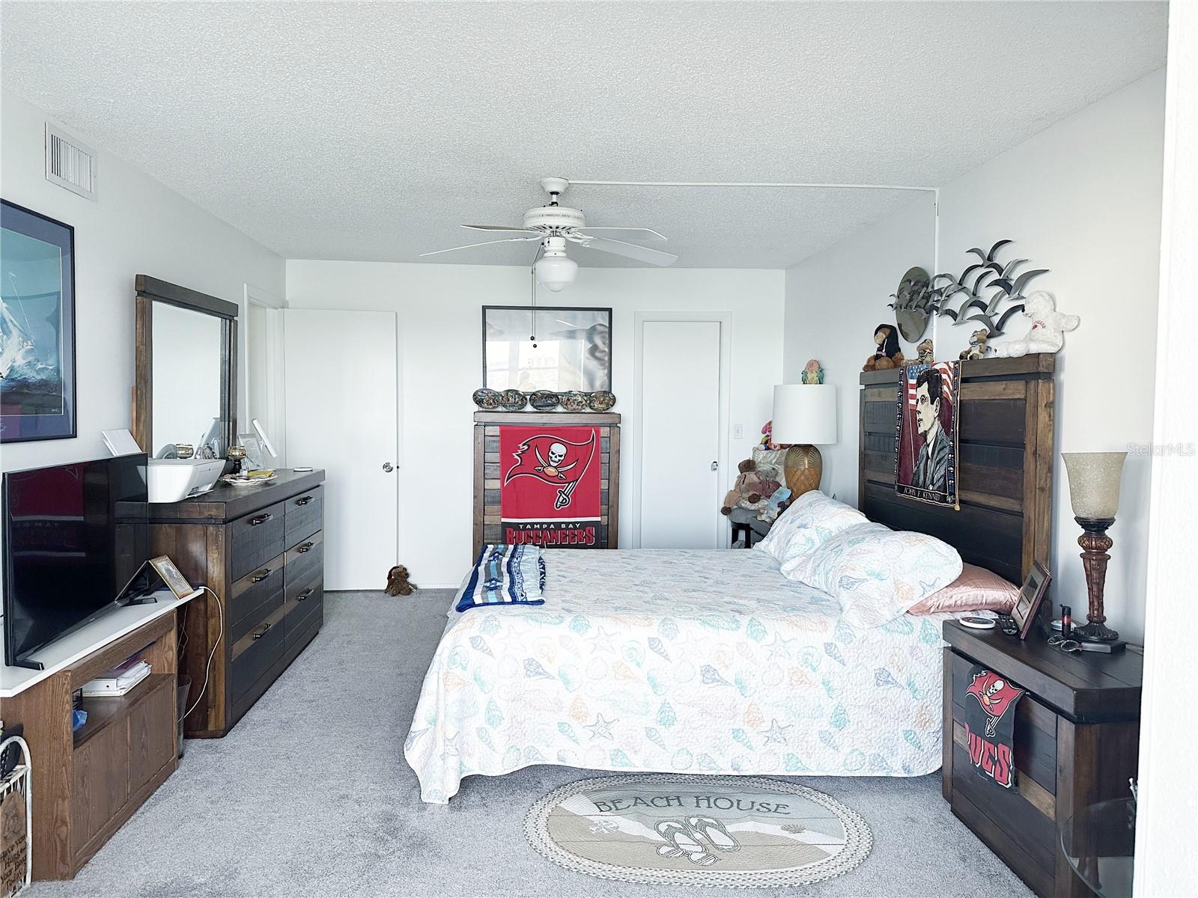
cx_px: 599
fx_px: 831
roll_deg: -1.1
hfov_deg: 71.6
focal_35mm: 24
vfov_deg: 56.8
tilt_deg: -2.8
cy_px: 449
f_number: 1.78
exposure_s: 1/109
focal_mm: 6.86
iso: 250
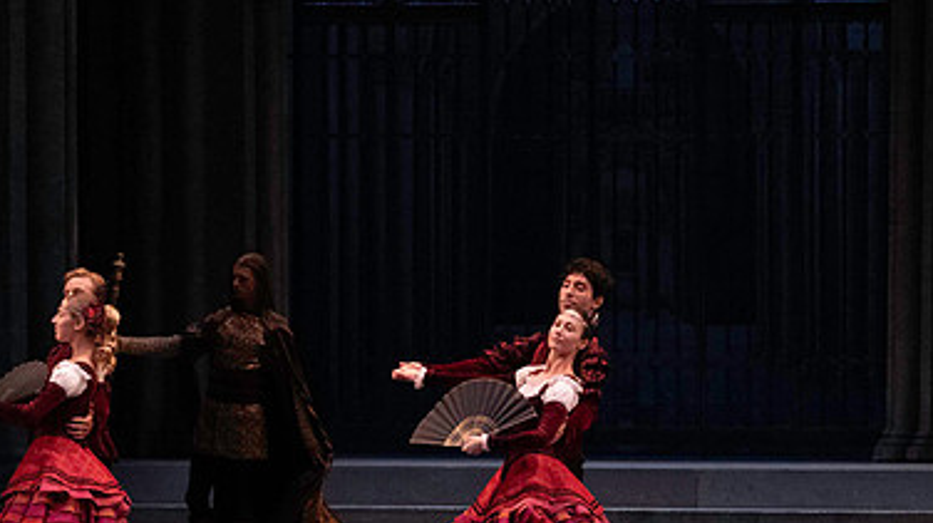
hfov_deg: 9.1
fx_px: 5835
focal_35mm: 236
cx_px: 357
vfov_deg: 5.1
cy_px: 276
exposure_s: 1/400
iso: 12800
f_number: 7.1
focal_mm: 146
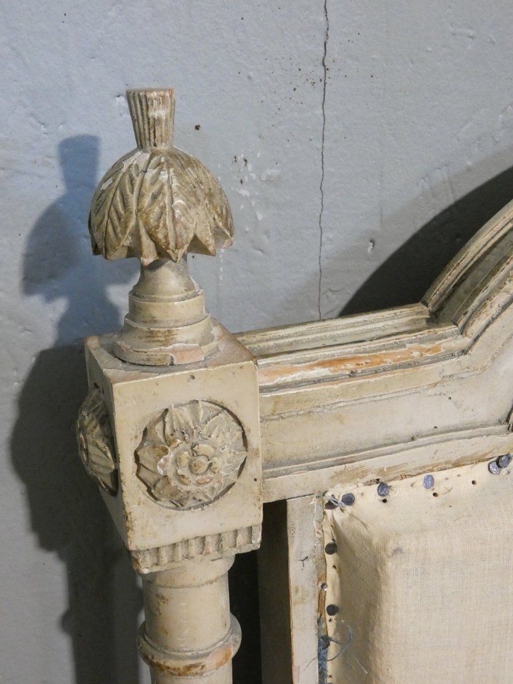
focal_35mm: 48
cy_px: 342
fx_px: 948
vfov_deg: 39.7
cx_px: 256
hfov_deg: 30.3
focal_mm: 8.6
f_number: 3.8
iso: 1250
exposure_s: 1/125
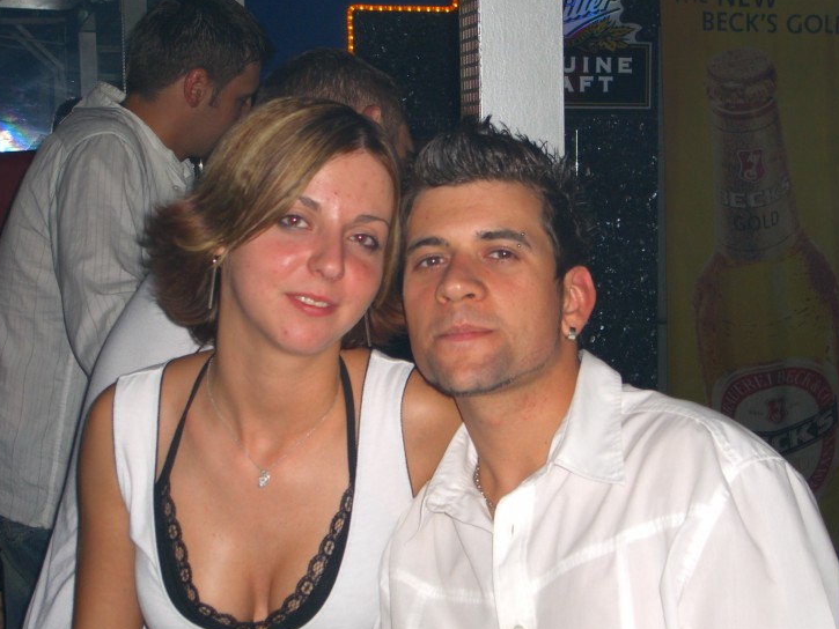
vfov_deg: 19.6
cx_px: 444
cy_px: 324
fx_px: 1818
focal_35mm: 75
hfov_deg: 26.0
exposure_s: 1/60
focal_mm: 14.2
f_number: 4
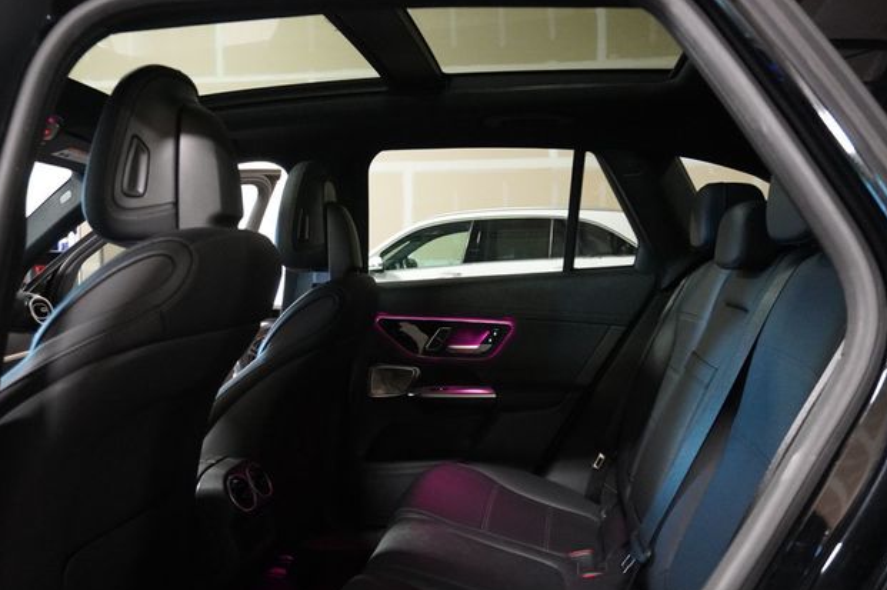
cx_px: 434
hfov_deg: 55.8
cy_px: 296
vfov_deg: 38.8
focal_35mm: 34
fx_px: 837
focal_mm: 22
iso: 6400
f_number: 4
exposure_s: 1/20
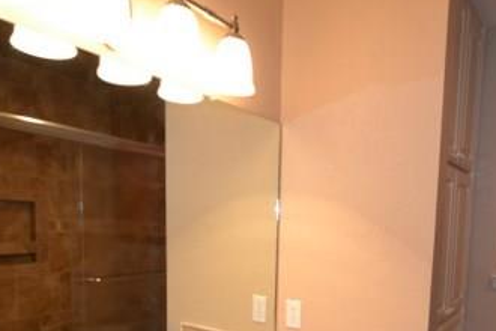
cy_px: 258
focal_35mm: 32
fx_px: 440
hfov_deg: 57.3
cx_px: 337
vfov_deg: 39.7
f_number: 4
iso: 400
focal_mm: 11
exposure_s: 1/100
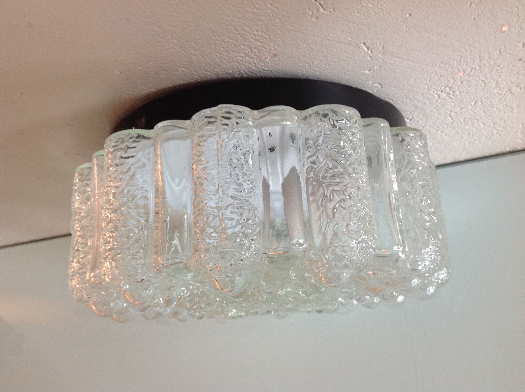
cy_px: 196
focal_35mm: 35
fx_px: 530
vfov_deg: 40.6
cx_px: 262
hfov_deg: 52.7
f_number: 2.4
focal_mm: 4.28
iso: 125
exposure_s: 1/15
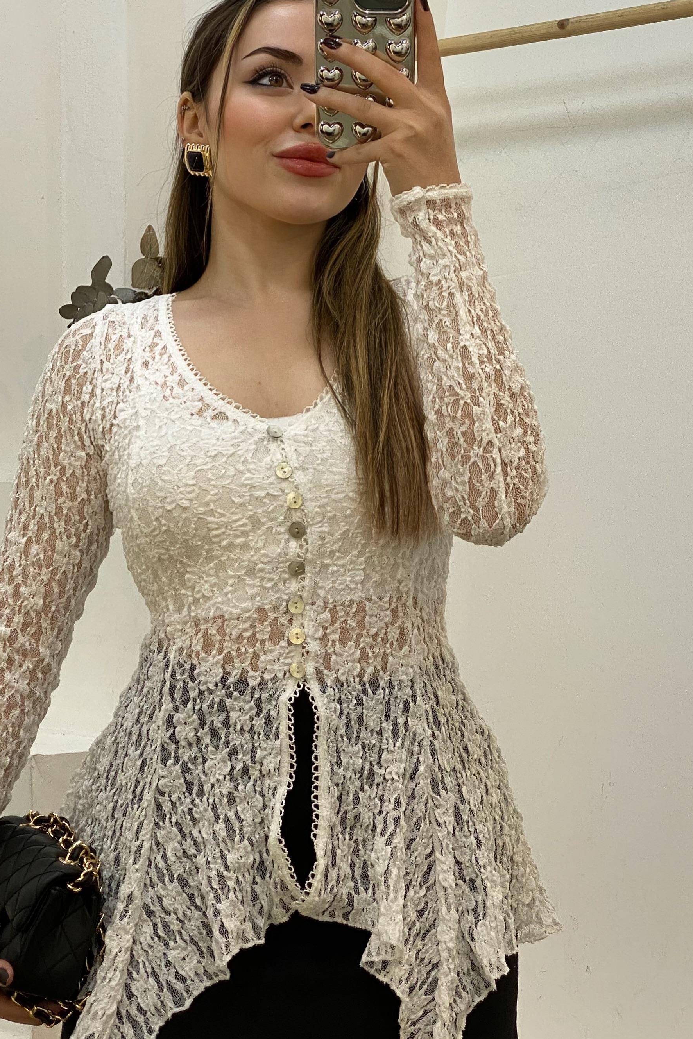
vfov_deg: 24.8
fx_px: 2367
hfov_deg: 16.6
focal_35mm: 82
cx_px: 257
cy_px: 512
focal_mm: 6
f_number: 2
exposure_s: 1/100
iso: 50
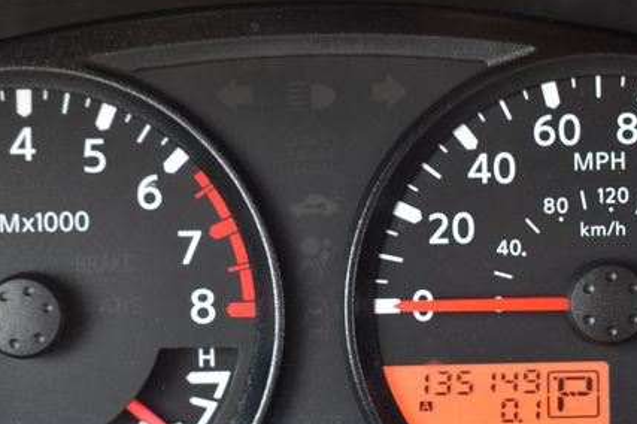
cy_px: 254
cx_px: 321
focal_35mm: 79
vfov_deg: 17.3
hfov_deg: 25.8
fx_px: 1392
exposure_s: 1/15
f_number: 6.3
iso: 400
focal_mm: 35
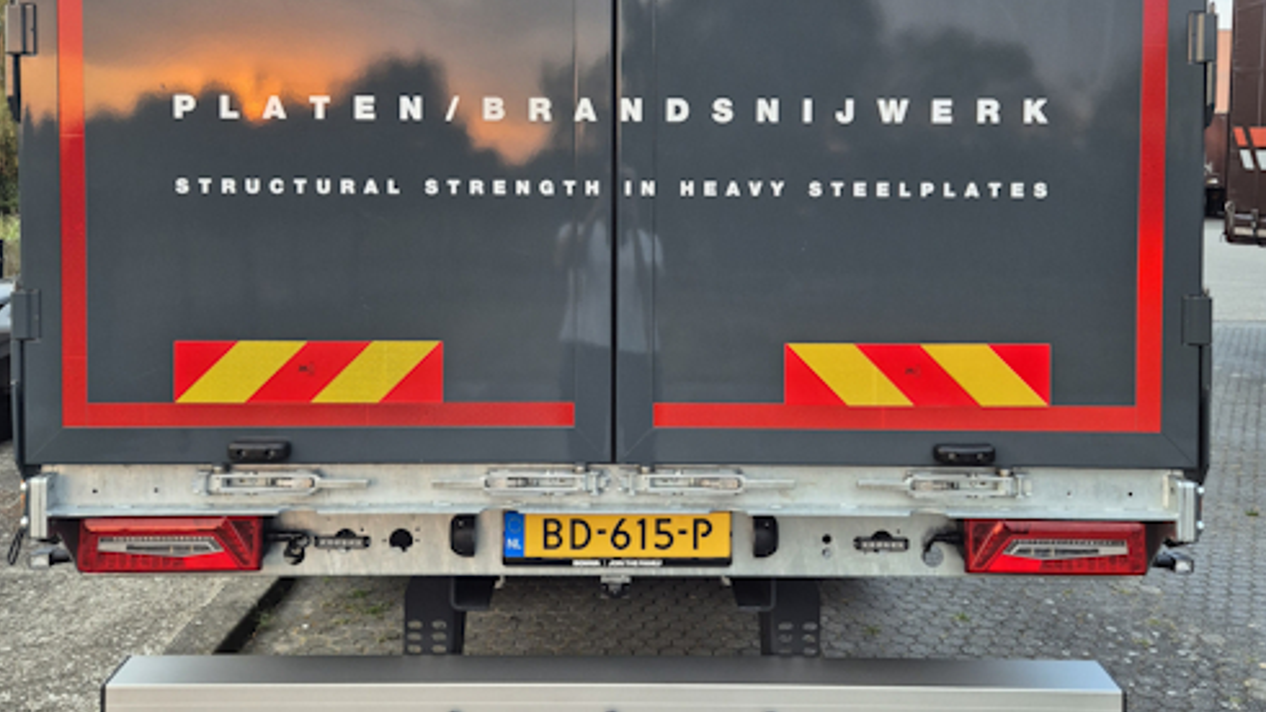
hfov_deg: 58.0
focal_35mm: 34
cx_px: 627
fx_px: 1141
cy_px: 213
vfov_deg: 34.2
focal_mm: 5.4
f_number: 1.8
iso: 160
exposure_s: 1/180
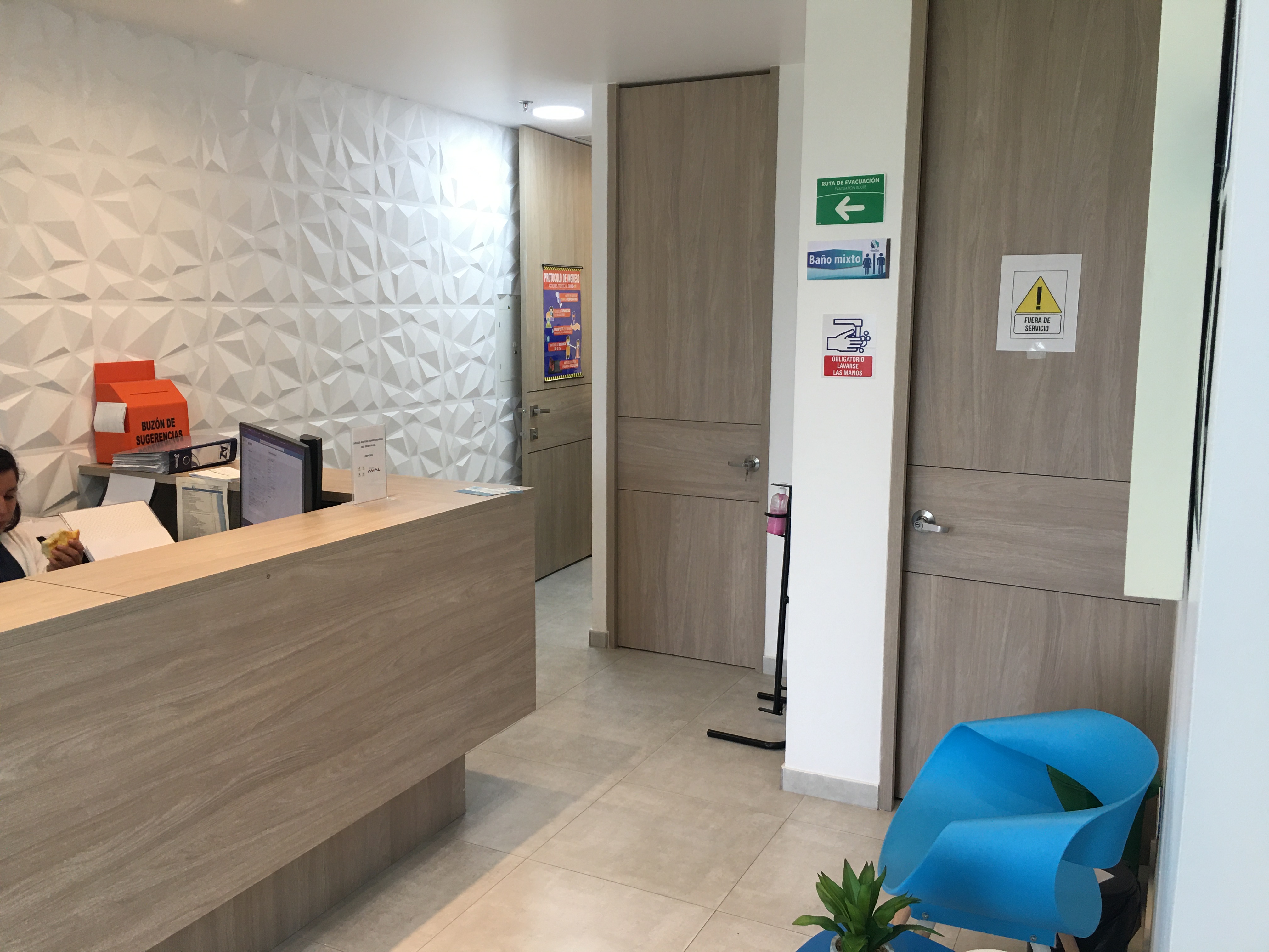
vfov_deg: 48.2
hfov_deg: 61.7
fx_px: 1063
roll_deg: -0.4
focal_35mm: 29
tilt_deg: -8.6
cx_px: 634
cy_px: 476
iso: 40
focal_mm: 4.15
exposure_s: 1/30
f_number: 2.2
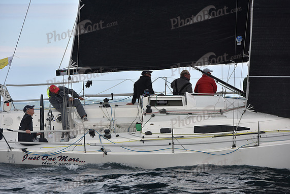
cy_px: 96
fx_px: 1555
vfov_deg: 7.1
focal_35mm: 193
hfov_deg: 10.7
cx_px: 144
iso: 400
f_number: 8
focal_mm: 190
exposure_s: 1/800
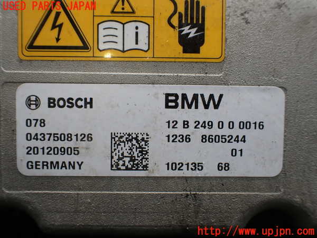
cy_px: 119
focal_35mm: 30
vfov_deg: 46.8
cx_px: 158
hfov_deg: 60.0
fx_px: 275
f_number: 3.2
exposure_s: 1/1000
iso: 100
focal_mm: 5.4
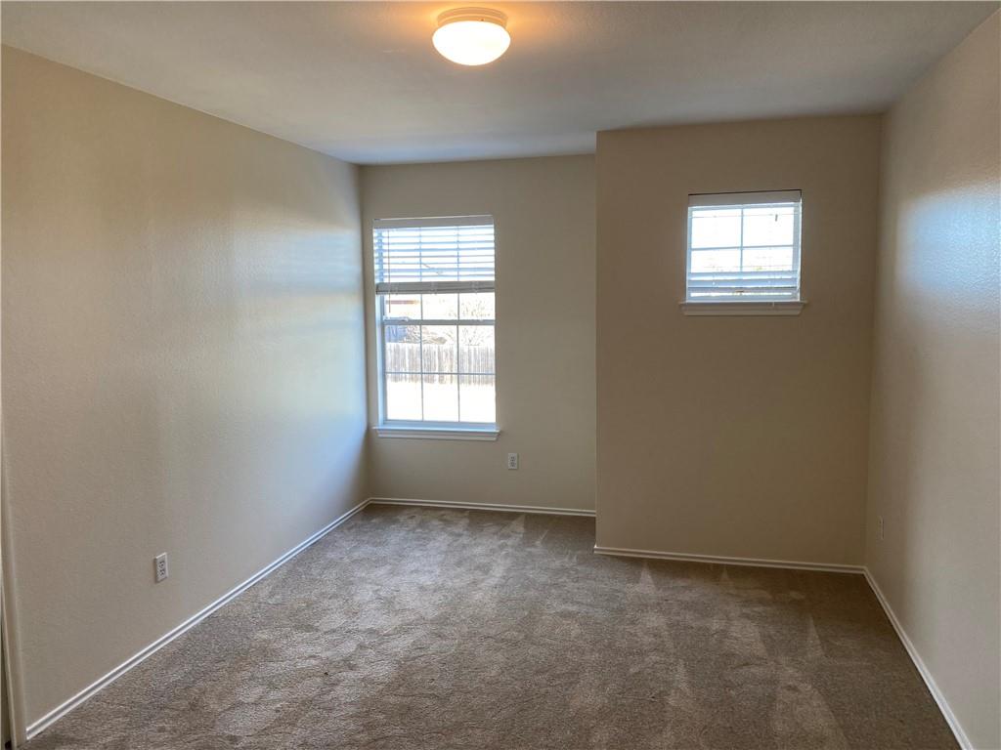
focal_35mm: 26
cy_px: 375
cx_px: 500
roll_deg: -1.5
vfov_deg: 53.1
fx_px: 752
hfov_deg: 67.3
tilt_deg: -4.6
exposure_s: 1/120
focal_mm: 4.25
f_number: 1.8
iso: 80
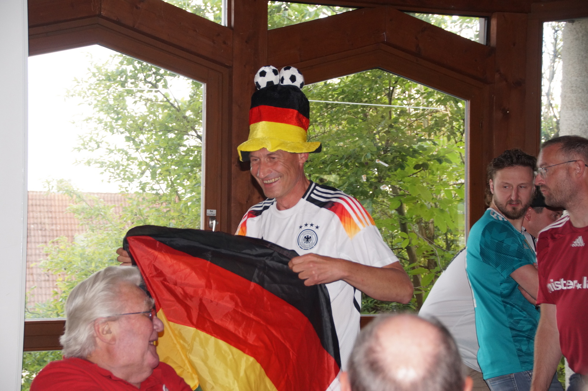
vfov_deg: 16.5
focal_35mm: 82
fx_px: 1347
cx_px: 294
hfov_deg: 24.6
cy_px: 196
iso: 800
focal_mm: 55
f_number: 5
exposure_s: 1/100
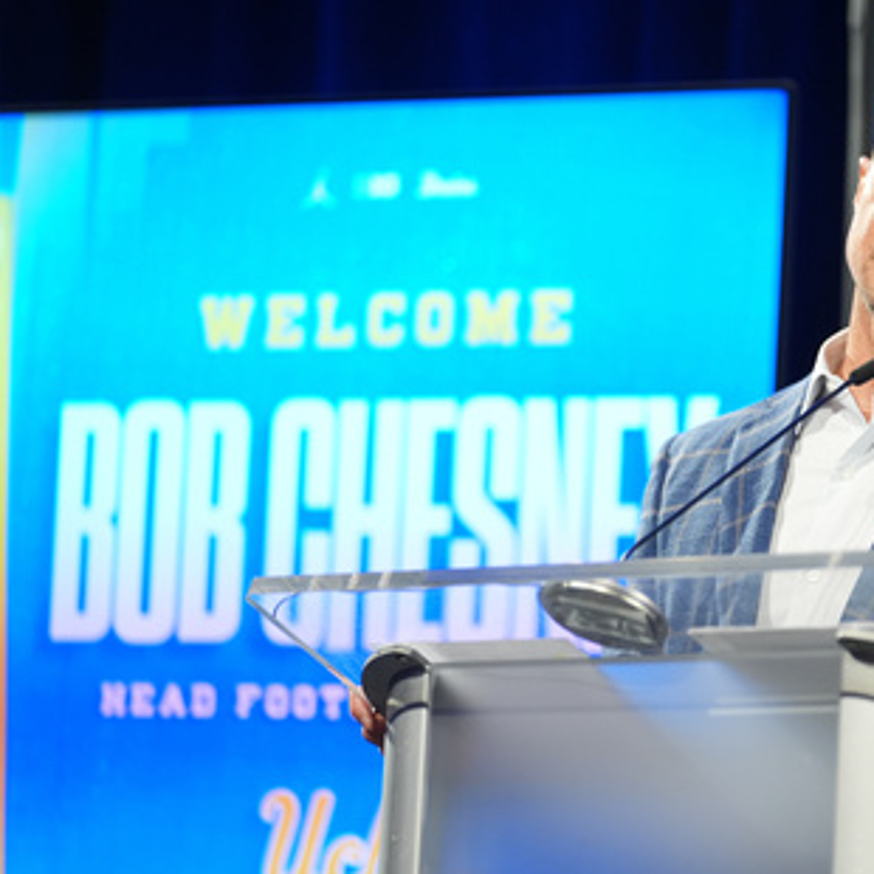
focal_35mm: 227
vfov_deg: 7.7
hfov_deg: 7.7
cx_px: 682
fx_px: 6484
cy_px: 436
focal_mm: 162
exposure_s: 1/250
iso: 1250
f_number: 2.8
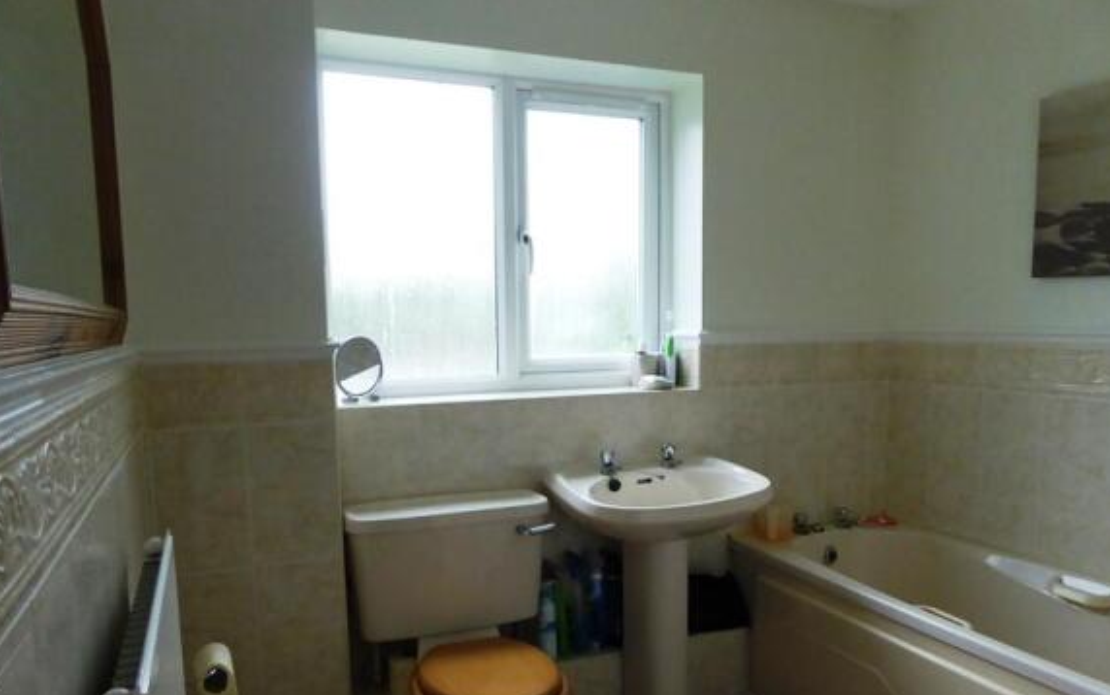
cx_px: 554
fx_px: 817
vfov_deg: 45.8
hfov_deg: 68.4
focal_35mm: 27
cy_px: 416
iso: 500
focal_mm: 4.3
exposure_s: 1/250
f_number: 3.3
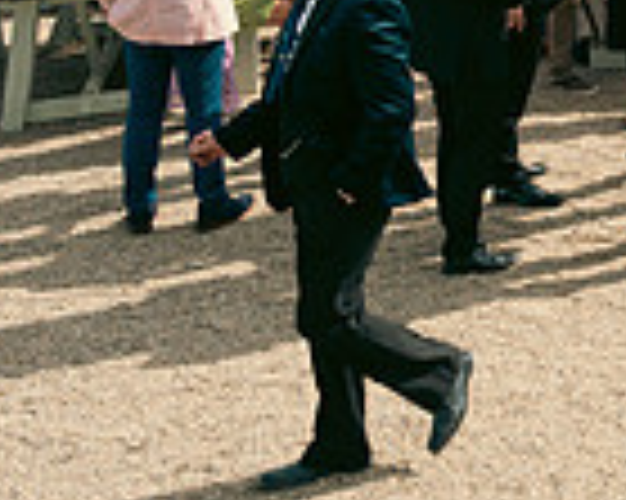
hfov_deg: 17.1
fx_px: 1740
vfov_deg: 15.5
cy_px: -169
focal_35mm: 94
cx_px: 1094
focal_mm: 24
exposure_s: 1/400
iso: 125
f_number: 5
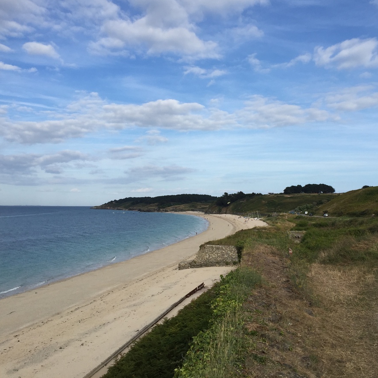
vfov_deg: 47.2
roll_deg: -0.6
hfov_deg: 46.9
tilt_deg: +2.4
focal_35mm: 35
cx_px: 228
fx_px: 432
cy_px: 190
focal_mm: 4.15
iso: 32
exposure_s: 1/1980
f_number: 2.2
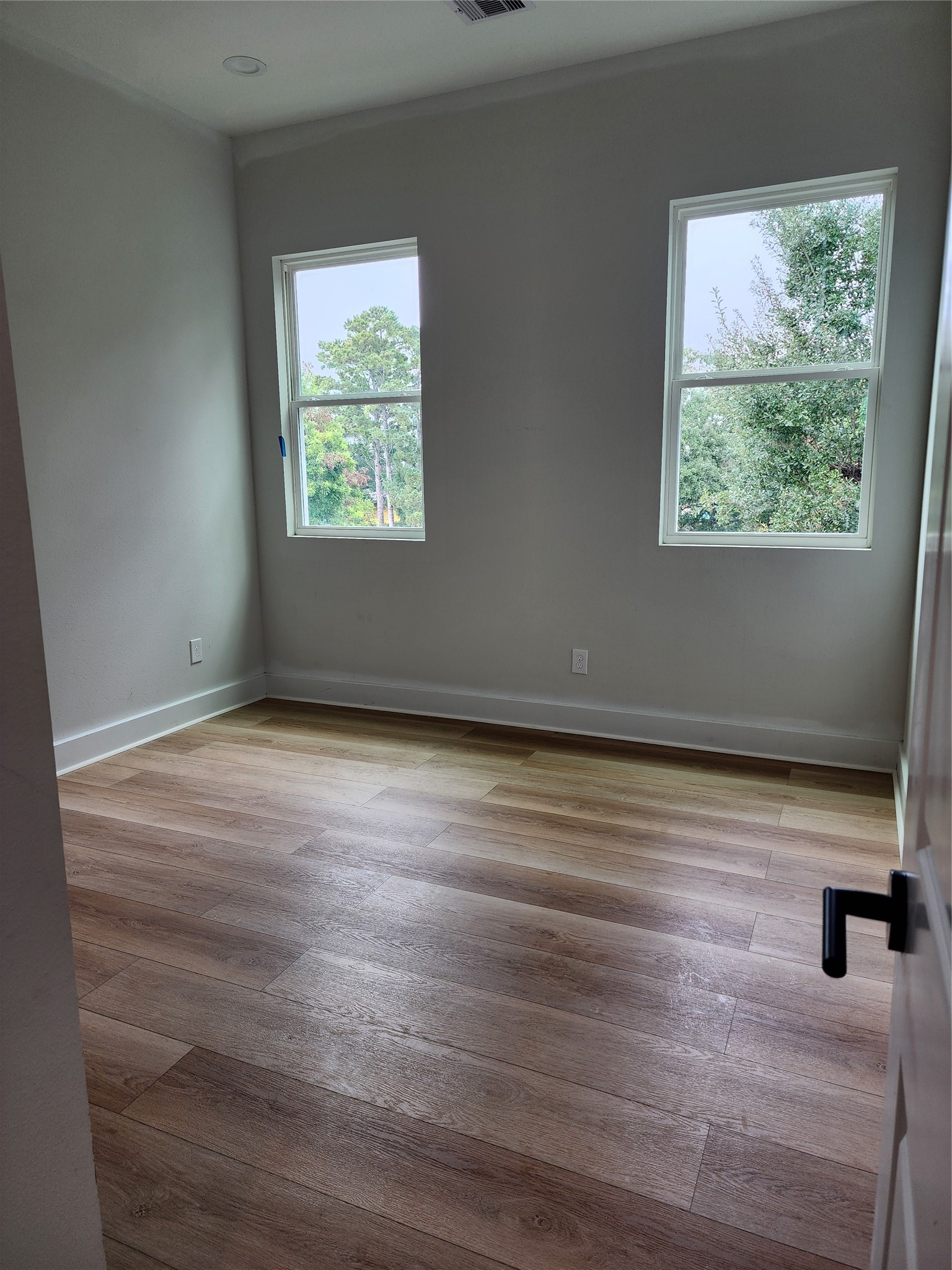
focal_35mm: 23
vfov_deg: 73.9
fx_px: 843
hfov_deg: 58.9
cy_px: 635
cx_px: 476
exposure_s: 1/120
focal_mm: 6.4
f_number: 1.8
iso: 64
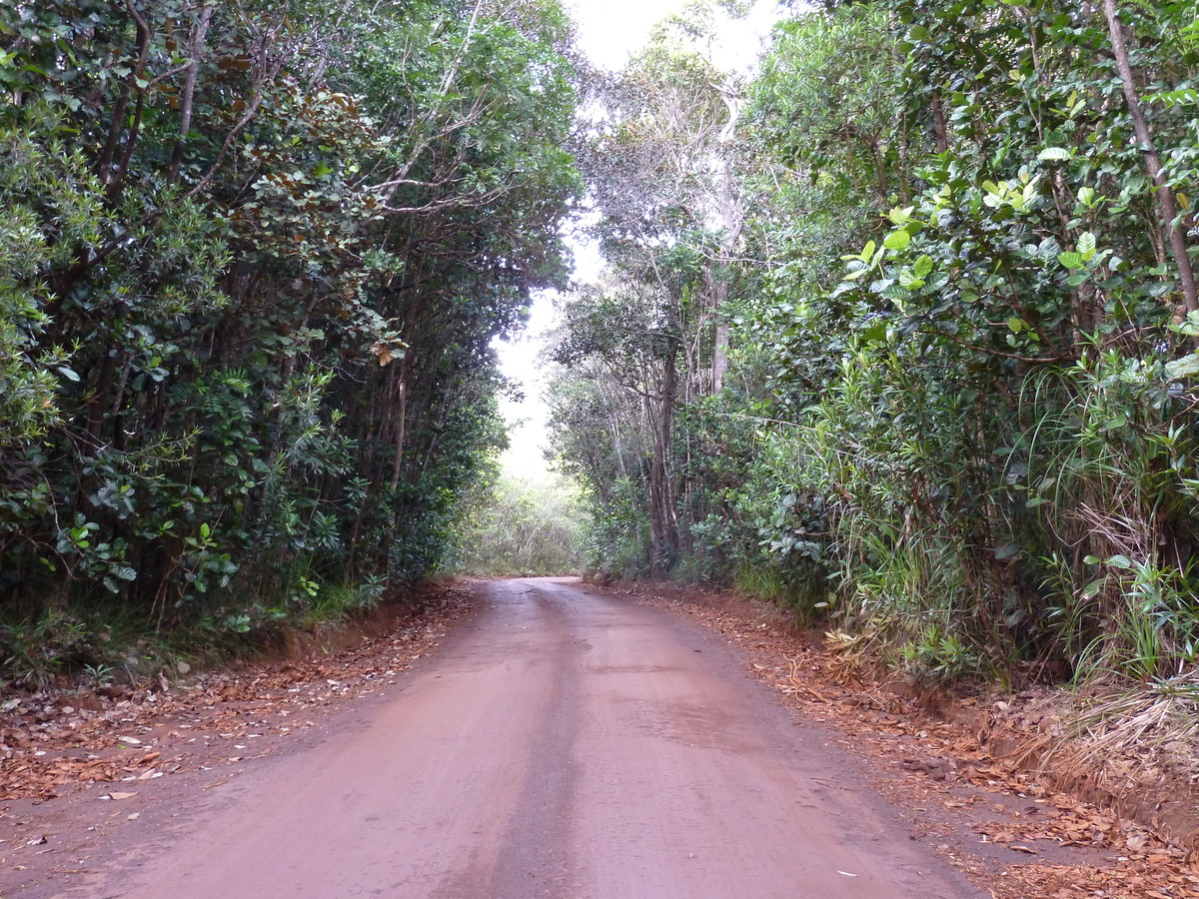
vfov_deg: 40.7
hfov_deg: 52.6
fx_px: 1212
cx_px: 600
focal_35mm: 35
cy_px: 450
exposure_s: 1/30
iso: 200
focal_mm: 5.7
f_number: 3.5
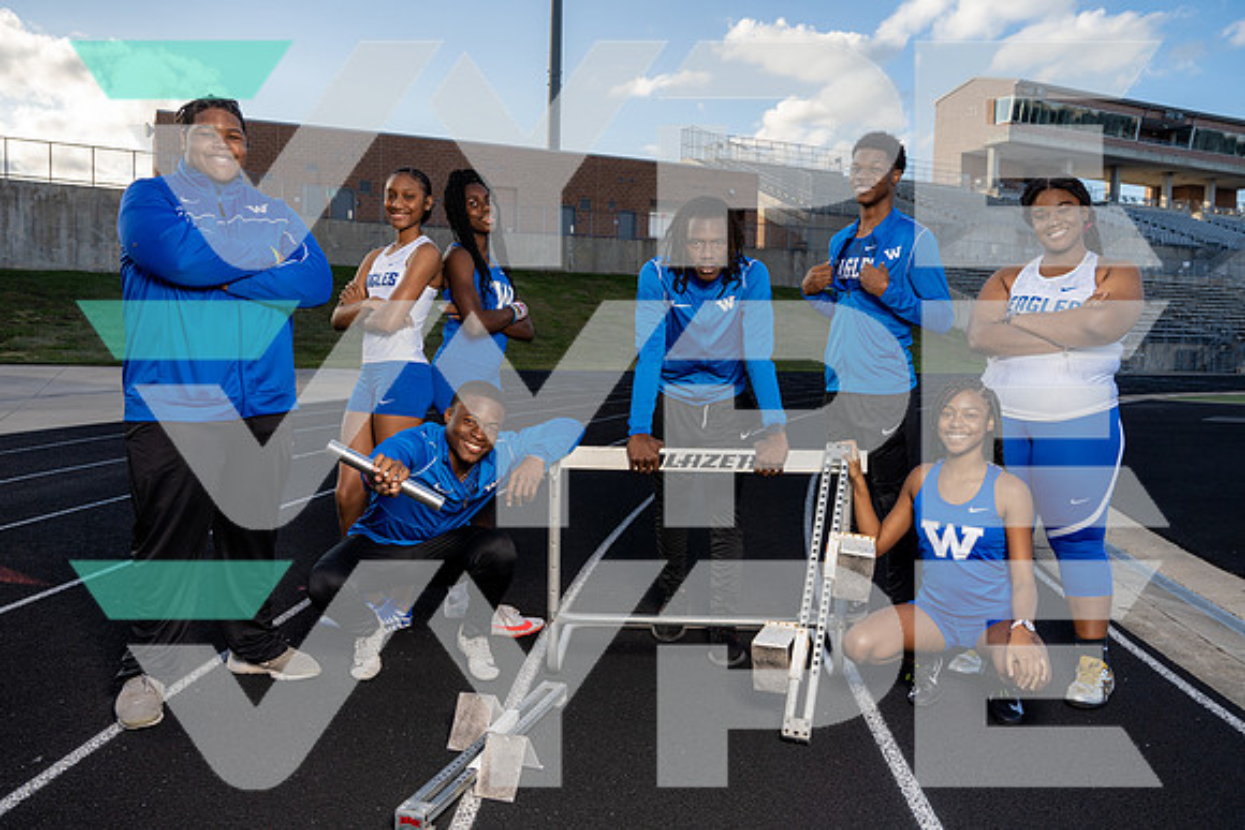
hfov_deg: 63.6
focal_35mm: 29
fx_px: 1003
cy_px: 415
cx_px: 622
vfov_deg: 45.0
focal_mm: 29
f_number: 7.1
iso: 200
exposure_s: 1/250
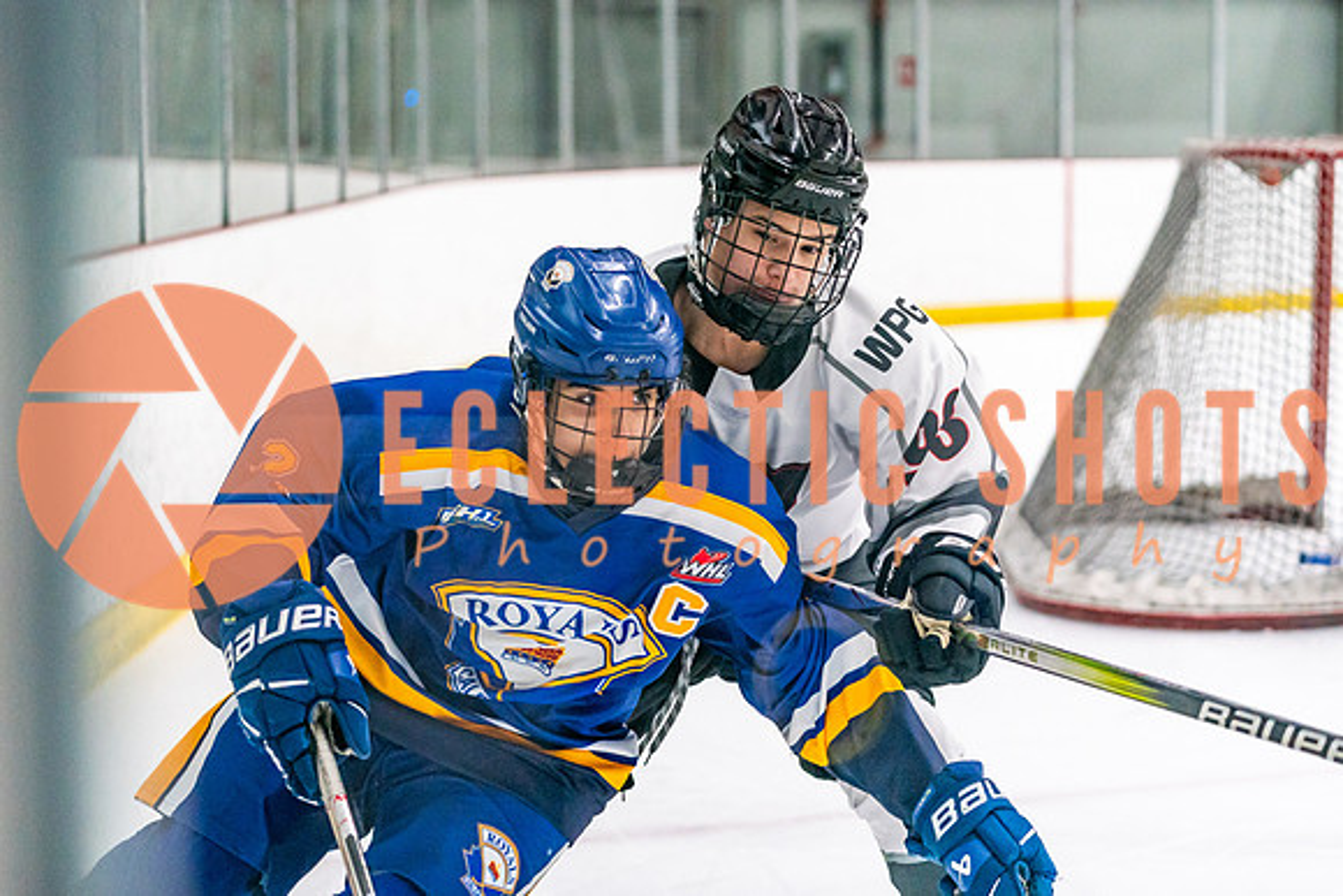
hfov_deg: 24.2
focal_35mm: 84
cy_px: 385
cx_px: 672
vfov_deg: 16.3
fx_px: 3137
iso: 3200
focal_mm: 70
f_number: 2.8
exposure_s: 1/1250
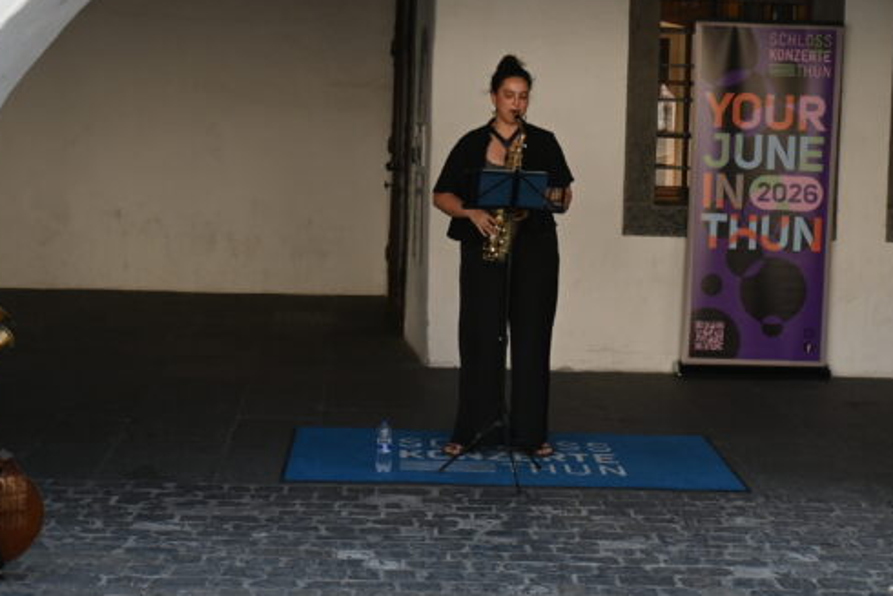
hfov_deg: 28.0
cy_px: 205
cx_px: 468
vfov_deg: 18.9
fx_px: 1788
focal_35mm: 72
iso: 200
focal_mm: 23
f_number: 5
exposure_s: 1/250
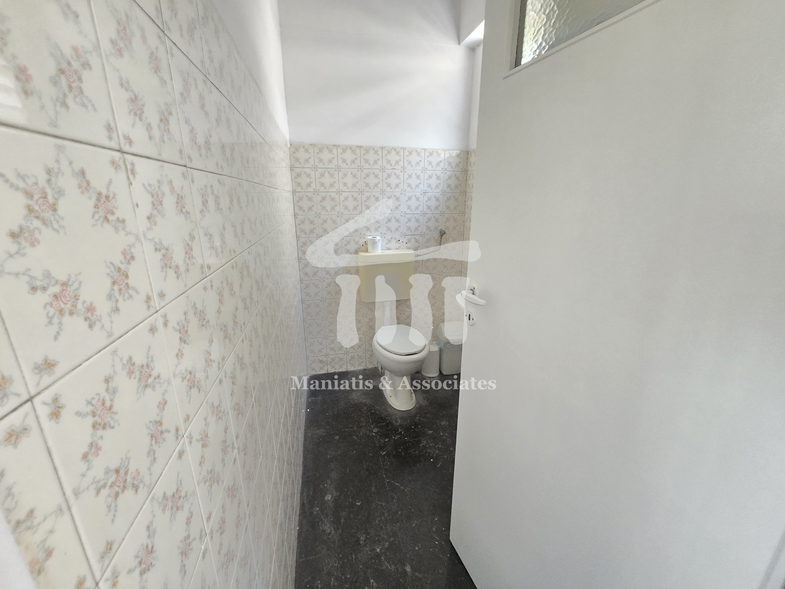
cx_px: 392
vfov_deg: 89.9
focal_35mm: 13
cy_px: 294
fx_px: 295
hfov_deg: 106.2
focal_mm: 2.2
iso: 800
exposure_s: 1/50
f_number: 2.2
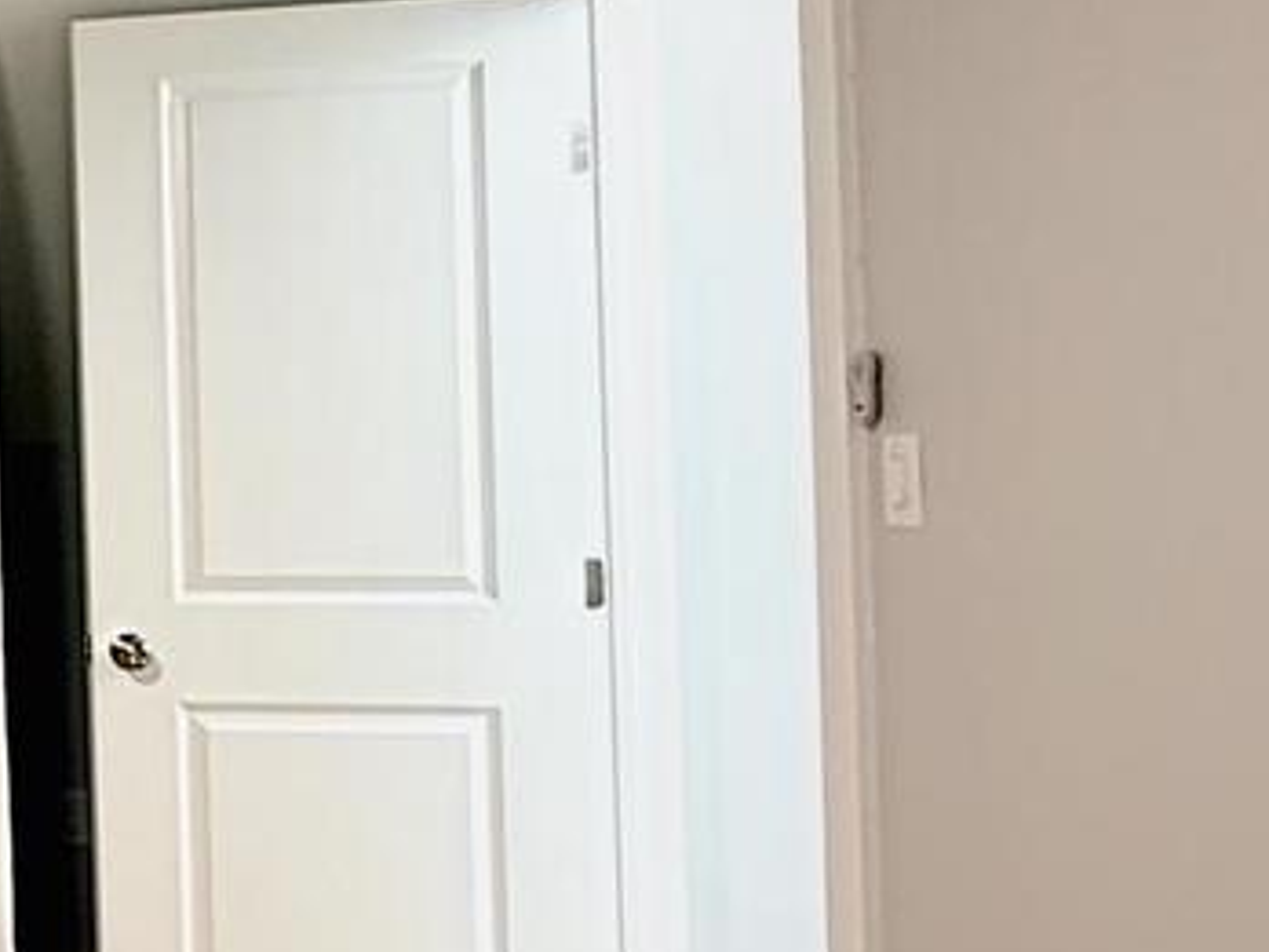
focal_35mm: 58
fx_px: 2126
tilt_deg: +0.4
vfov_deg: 25.2
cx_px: -992
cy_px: 379
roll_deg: +1.6
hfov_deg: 21.7
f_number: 2.2
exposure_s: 1/30
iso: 250
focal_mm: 2.22
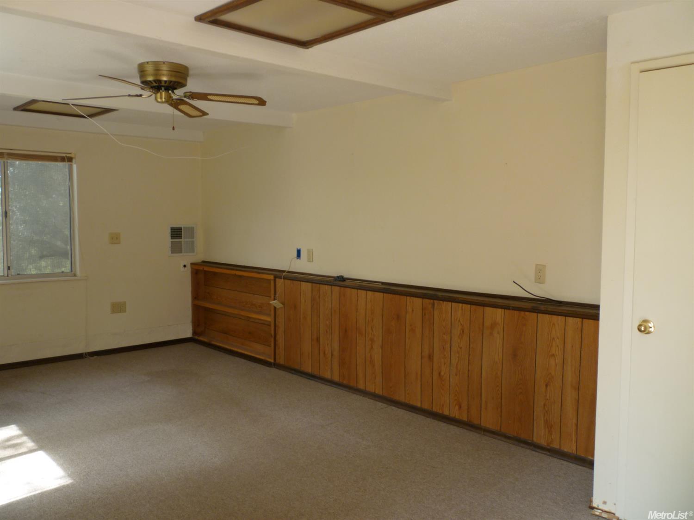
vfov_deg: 48.2
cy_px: 260
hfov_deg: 61.7
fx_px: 581
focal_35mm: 29
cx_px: 347
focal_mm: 5.2
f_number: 3.3
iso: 80
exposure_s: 1/40
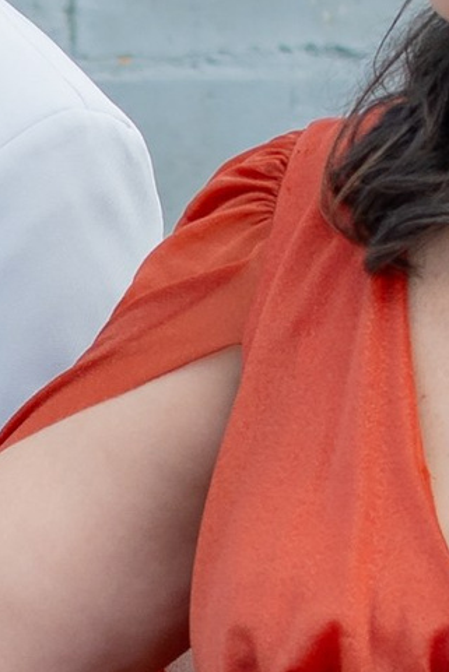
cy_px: 574
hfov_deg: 3.3
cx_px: -99
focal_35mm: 419
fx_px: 7833
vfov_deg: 4.9
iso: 125
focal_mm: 35
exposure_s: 1/640
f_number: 2.8
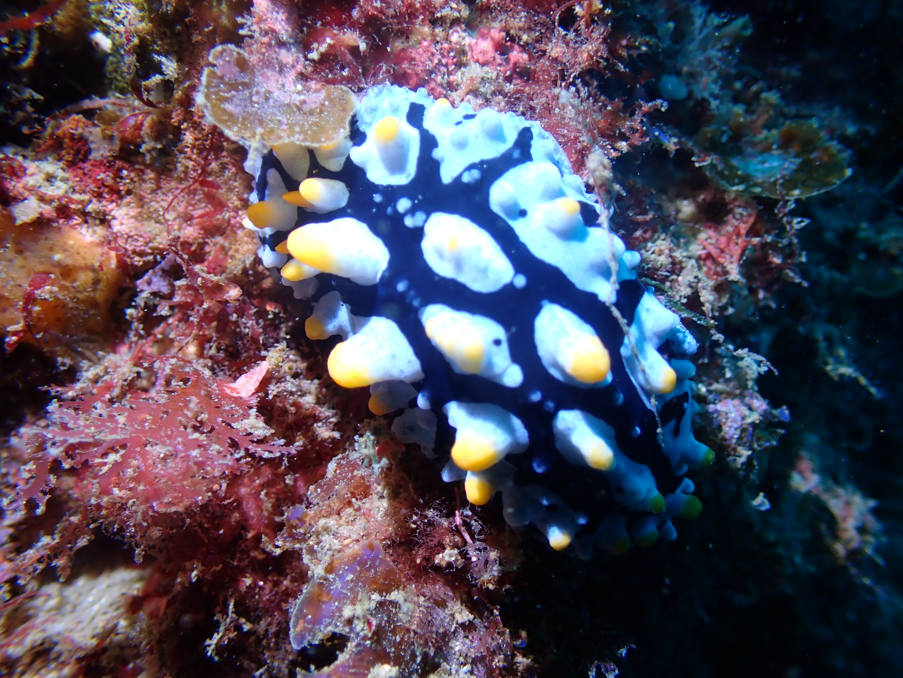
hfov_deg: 60.0
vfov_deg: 46.8
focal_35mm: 30
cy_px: 339
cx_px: 452
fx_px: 783
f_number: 2.3
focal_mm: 5.4
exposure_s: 1/125
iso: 125
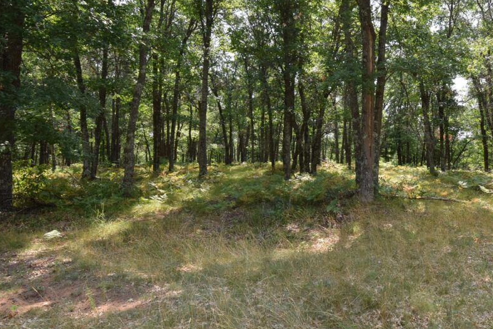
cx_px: 335
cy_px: 134
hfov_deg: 73.4
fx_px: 315
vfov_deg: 54.8
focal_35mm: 23
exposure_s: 1/200
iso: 320
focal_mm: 10
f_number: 10
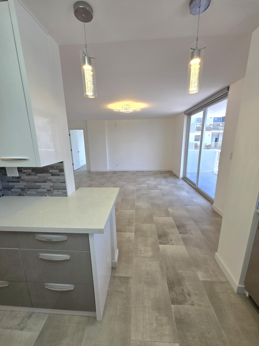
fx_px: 130
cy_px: 173
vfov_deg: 106.2
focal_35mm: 13
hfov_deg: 89.9
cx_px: 130
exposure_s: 1/60.2
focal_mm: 1.7
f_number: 2.2
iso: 32
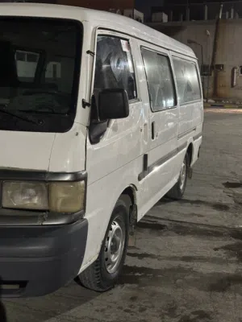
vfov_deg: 39.7
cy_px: 161
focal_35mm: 48
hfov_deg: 30.3
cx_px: 121
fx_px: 447
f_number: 1.78
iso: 640
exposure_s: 1/25
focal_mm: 6.86
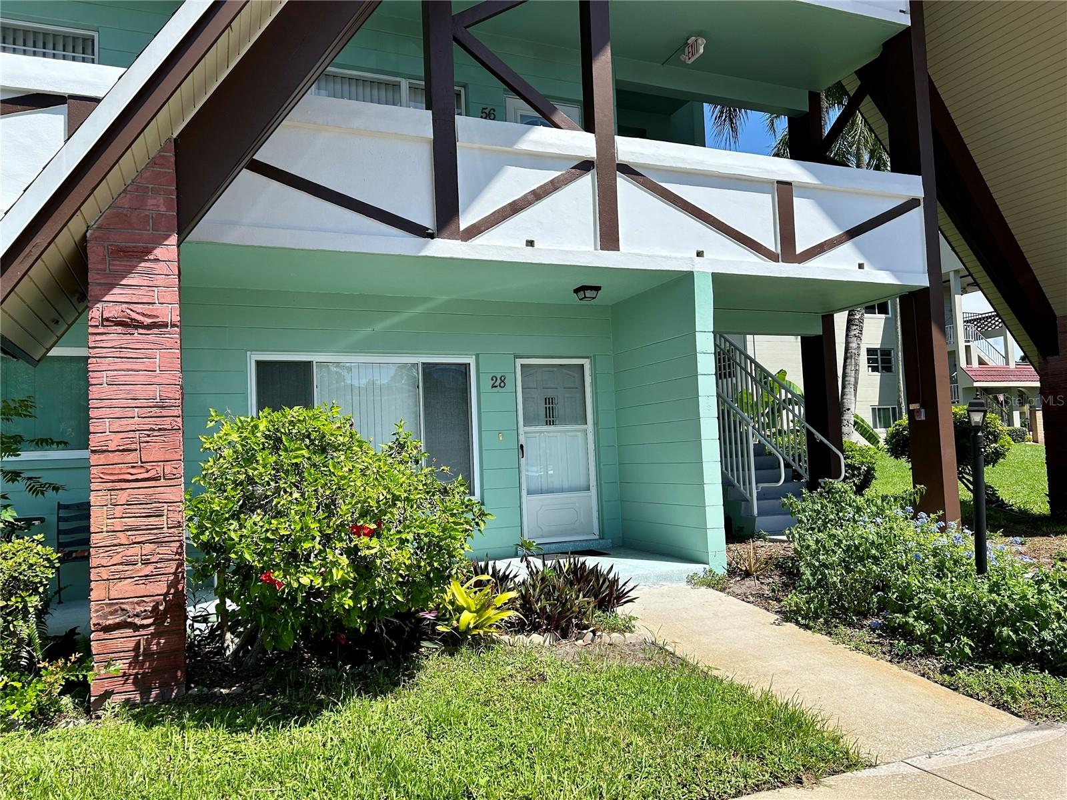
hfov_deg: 67.3
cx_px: 534
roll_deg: +2.7
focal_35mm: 26
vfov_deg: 53.1
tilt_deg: +3.4
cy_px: 400
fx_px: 801
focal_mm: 5.7
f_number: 1.5
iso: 50
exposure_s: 1/3571
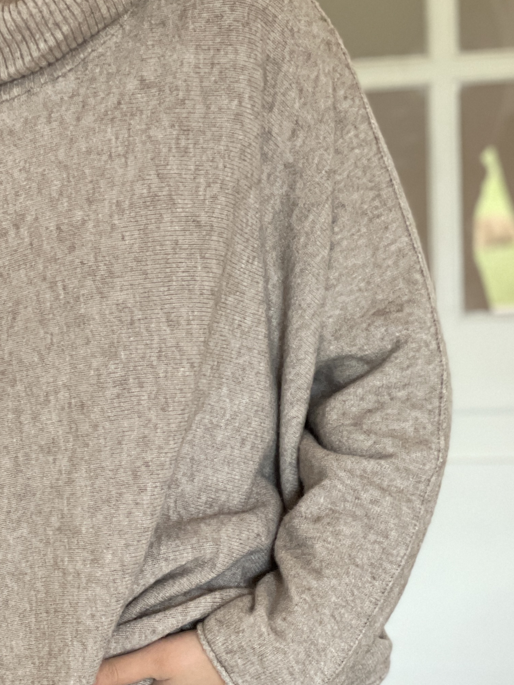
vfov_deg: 18.8
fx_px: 2059
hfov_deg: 14.1
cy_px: 485
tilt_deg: -13.4
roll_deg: +3.7
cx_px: 43
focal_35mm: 104
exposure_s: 1/105
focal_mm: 6
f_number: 2
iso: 250
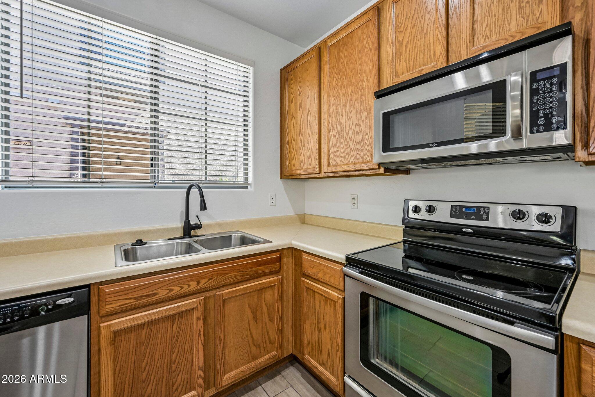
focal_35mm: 14
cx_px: 298
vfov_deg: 81.2
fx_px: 231
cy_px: 198
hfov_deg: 104.3
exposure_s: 1/40
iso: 640
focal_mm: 14
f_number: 8
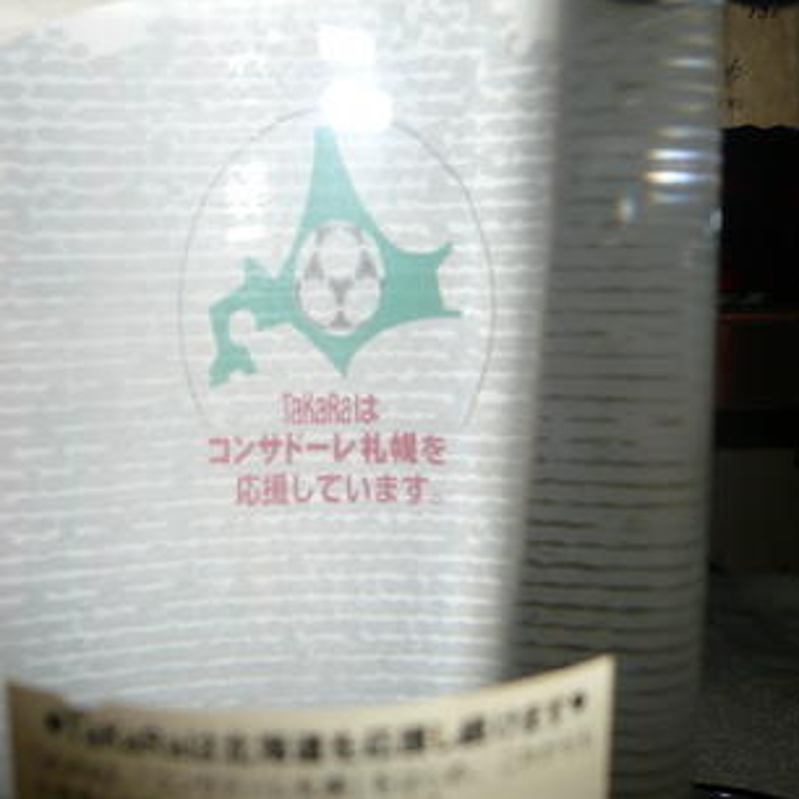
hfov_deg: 47.8
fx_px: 888
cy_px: 409
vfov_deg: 48.4
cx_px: 277
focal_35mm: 34
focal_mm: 4.6
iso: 100
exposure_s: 1/30
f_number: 2.8
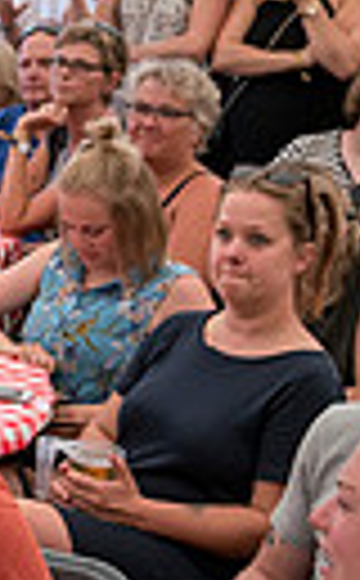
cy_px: 393
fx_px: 1957
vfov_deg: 16.8
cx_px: -482
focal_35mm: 124
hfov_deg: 9.4
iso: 2000
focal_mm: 27
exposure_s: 1/1000
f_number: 2.8
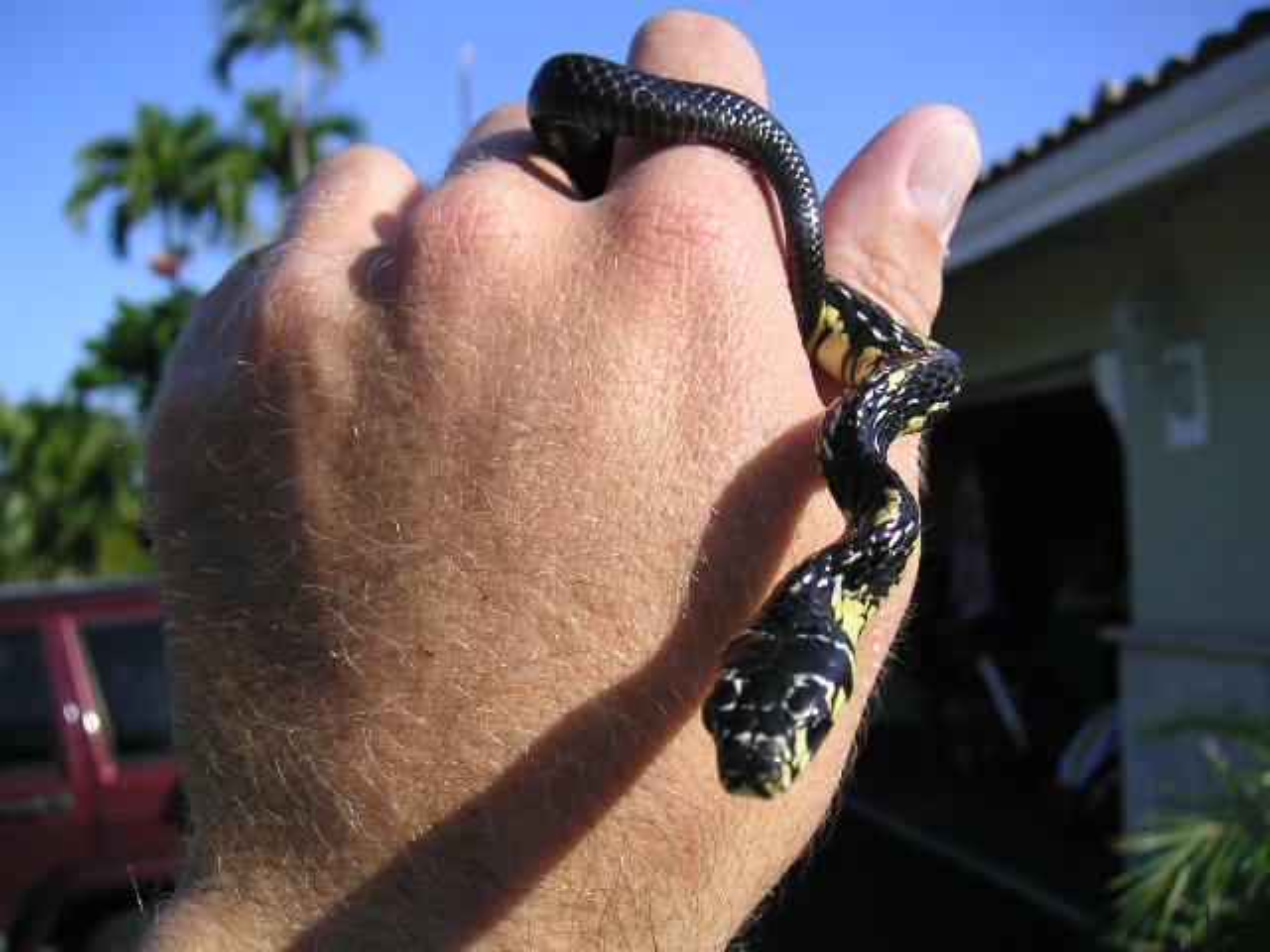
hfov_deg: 49.0
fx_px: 1394
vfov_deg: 37.7
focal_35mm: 38
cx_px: 635
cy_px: 476
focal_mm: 6
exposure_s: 1/750
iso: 50
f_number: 2.8
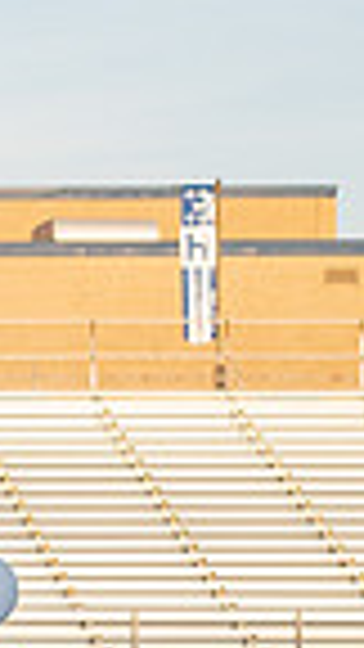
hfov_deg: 3.6
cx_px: -888
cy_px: 457
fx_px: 5594
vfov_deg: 6.6
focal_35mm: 326
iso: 100
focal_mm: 58
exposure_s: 1/125
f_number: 6.3
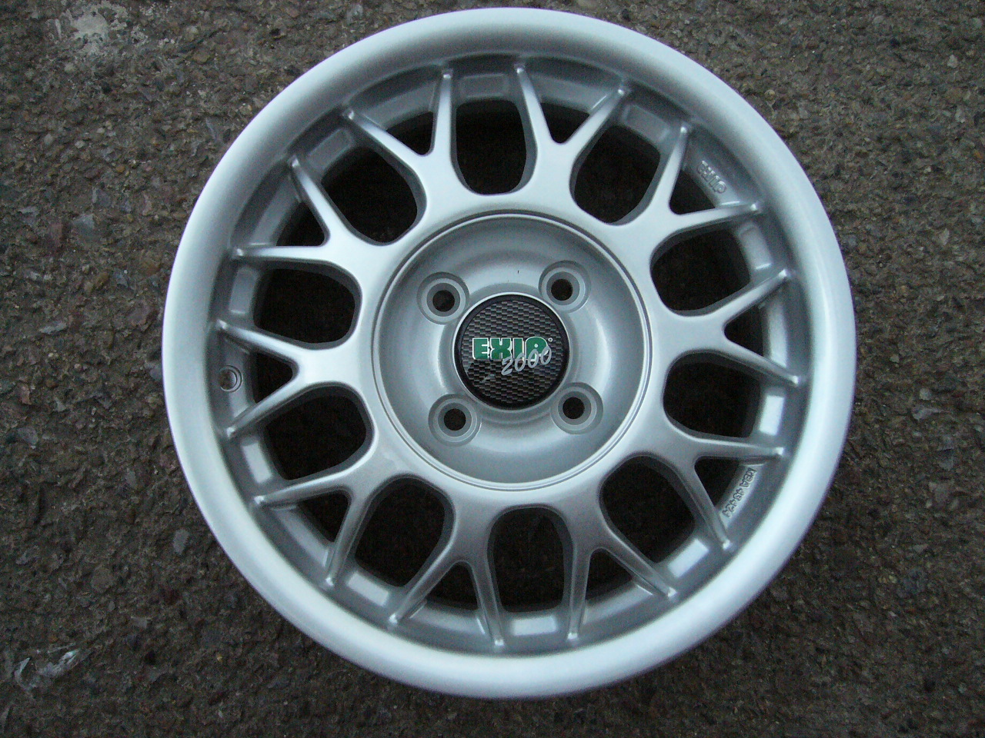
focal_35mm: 35
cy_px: 369
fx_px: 996
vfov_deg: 40.7
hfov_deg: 52.6
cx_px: 492
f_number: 5.6
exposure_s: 1/1000
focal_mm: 5.8
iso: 400
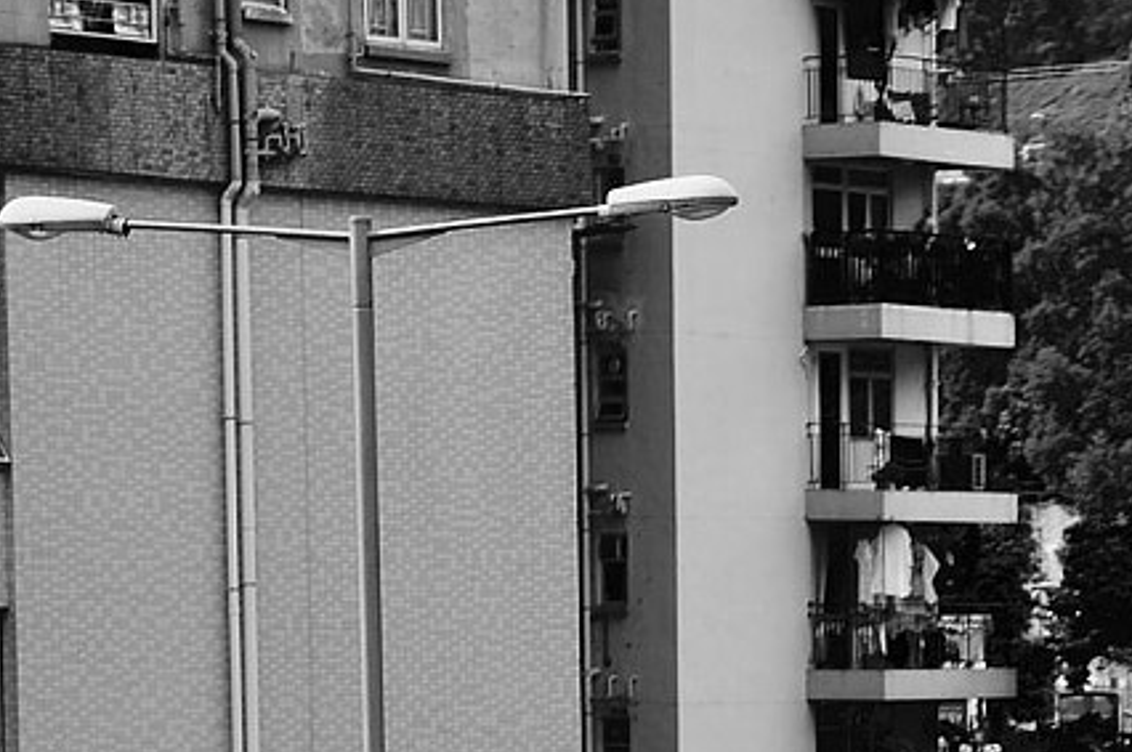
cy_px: 1310
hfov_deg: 10.7
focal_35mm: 188
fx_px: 5905
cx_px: 1536
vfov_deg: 7.1
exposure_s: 1/2000
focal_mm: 50
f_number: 1.8
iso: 100
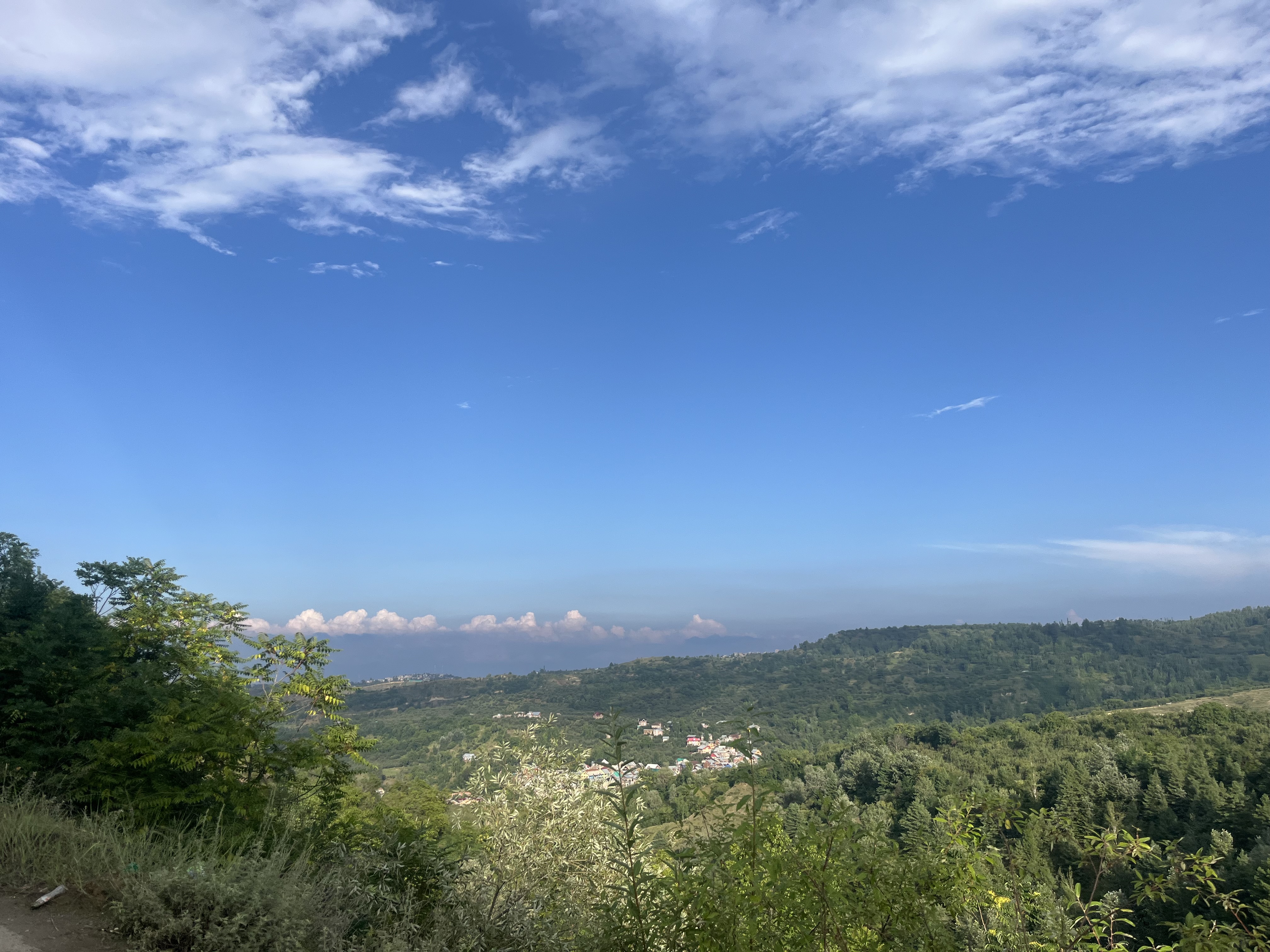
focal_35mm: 26
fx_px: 954
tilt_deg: +12.0
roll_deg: +2.2
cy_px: 476
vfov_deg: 53.1
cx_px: 635
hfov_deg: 67.3
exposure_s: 1/2967
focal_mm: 5.1
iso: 50
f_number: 1.6
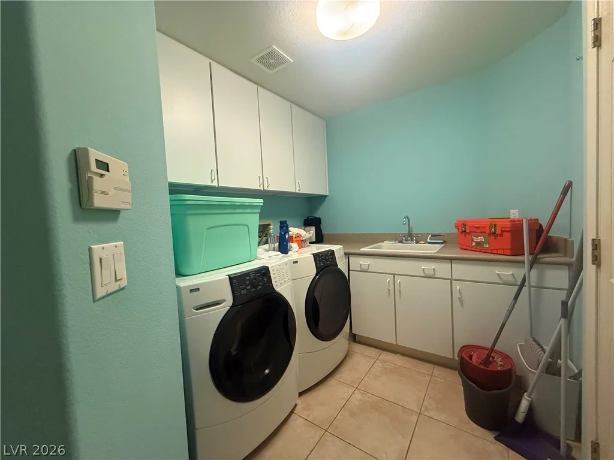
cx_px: 307
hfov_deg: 102.1
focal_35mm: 14
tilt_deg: -2.3
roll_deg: +3.1
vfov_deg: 85.7
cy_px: 230
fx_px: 248
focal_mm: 2.22
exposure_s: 1/60
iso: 640
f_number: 2.2
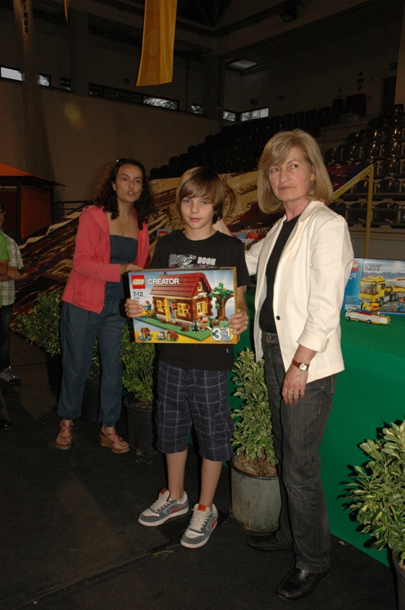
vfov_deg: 57.3
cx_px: 202
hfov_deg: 39.9
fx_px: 558
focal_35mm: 33
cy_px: 305
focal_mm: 22
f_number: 7.1
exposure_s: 1/250
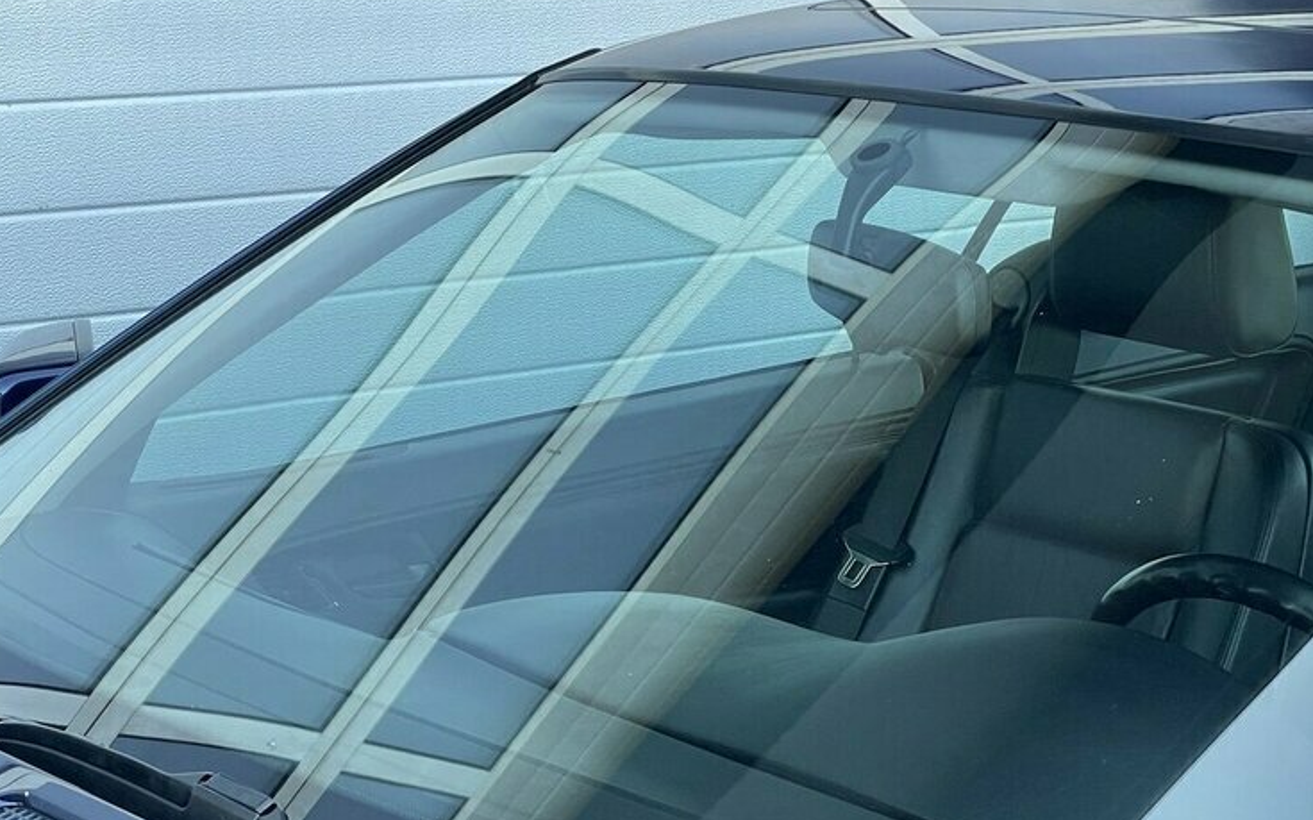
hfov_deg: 23.0
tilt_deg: -12.5
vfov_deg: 14.5
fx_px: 3220
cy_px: 548
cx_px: 806
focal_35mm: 90
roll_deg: +0.8
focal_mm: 6
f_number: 2
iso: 40
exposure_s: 1/99
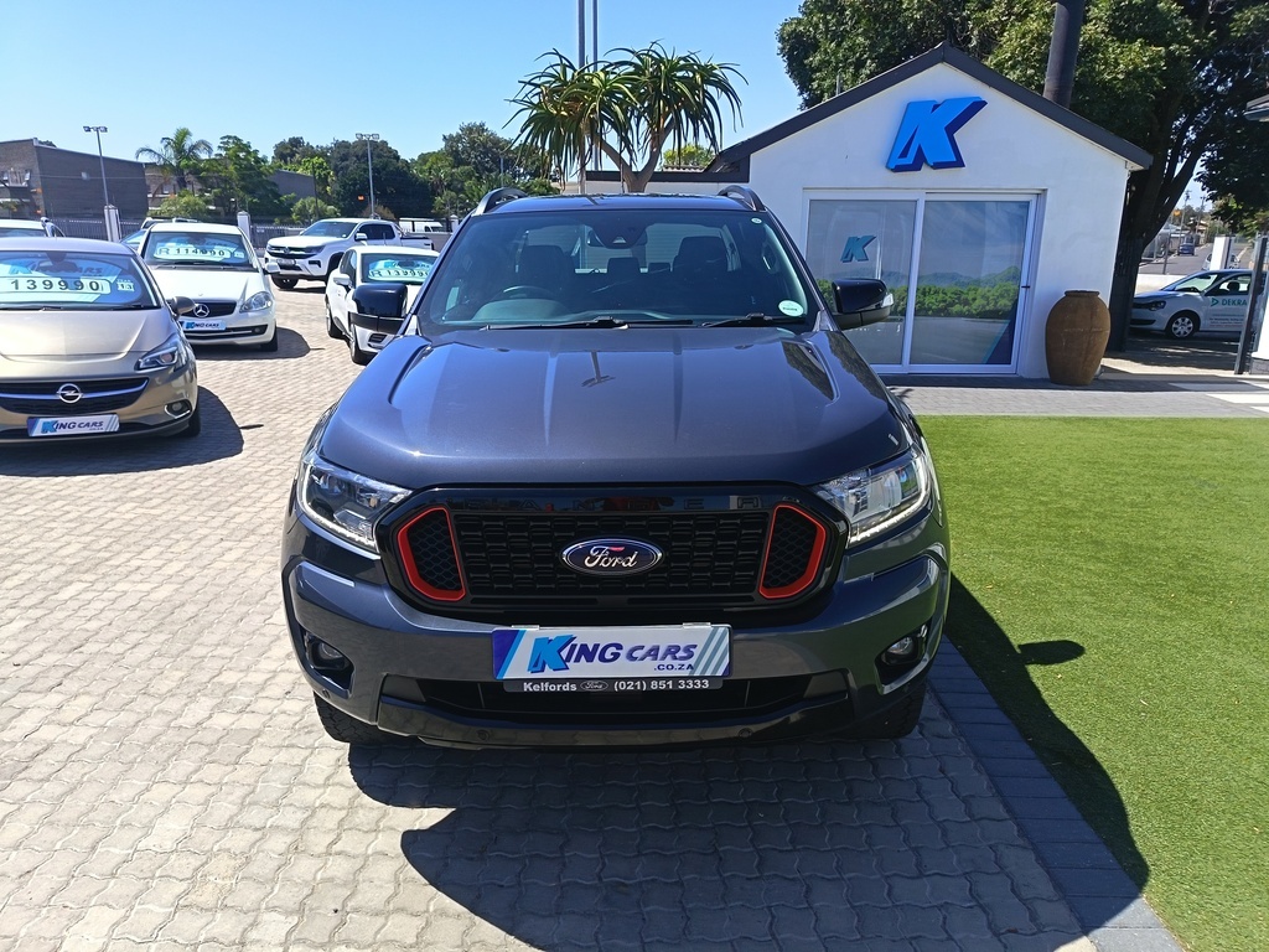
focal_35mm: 24
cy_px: 476
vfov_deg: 56.8
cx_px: 634
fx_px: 880
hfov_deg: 71.6
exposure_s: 1/600
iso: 130
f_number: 1.75
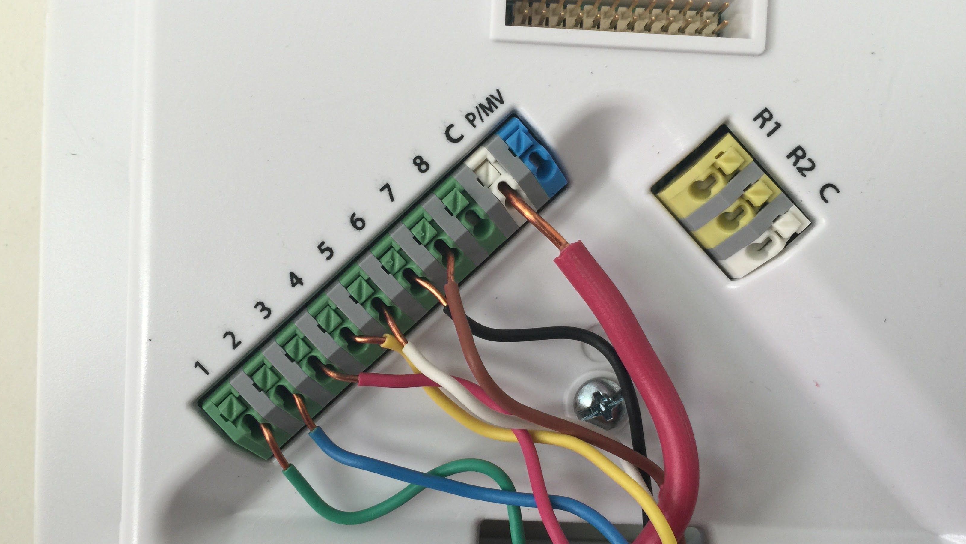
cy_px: 309
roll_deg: -3.7
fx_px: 820
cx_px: 481
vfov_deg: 36.6
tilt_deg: -2.5
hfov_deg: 61.0
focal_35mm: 32
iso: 32
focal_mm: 4.15
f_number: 2.2
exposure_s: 1/30
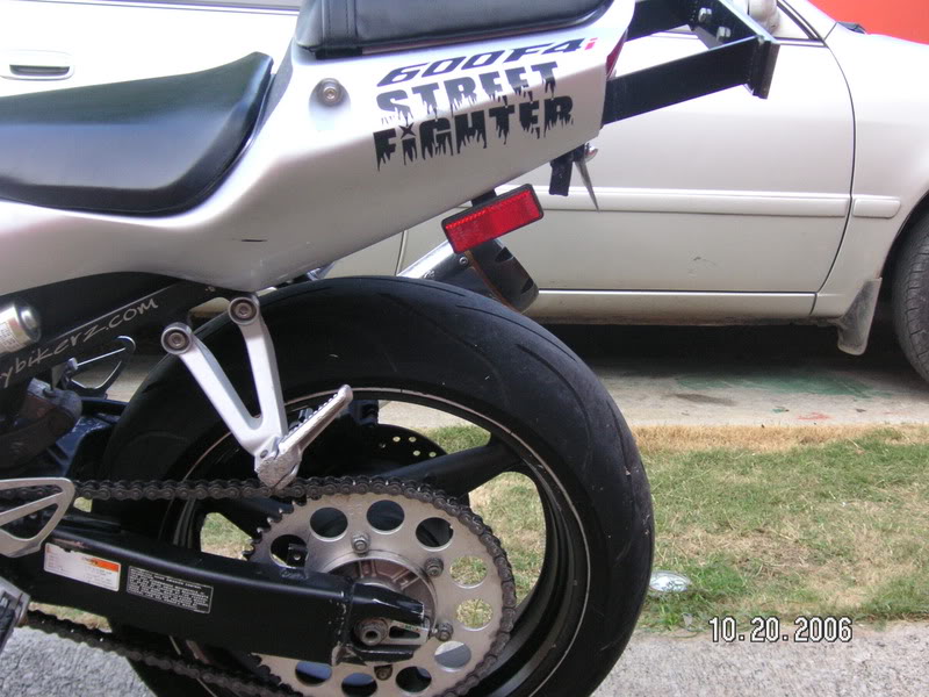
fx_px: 1342
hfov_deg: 38.2
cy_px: 348
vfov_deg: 29.1
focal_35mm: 50
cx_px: 464
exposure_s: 1/45
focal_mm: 8.4
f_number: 3.4
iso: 100
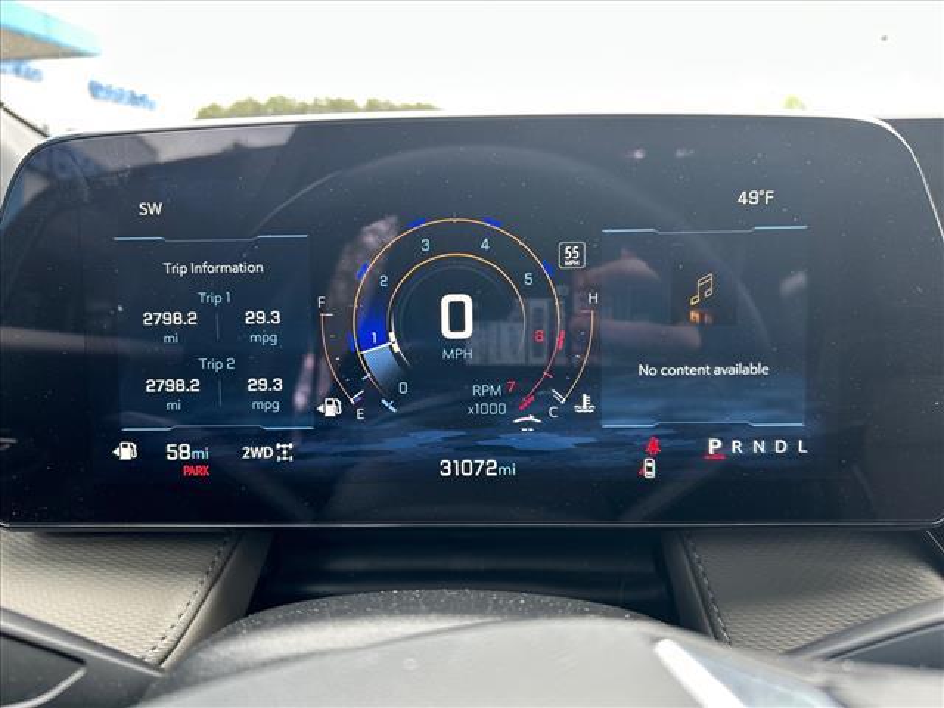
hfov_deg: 67.3
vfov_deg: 53.1
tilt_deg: -15.2
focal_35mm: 26
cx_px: 472
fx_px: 709
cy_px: 354
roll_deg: +1.4
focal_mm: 5.7
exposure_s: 1/121
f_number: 1.5
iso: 100
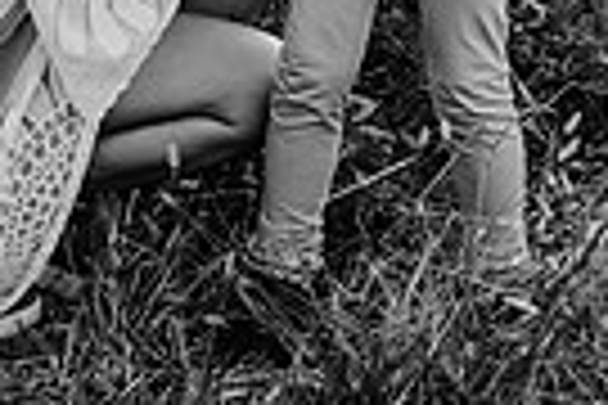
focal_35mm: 103
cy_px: -385
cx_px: 599
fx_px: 1739
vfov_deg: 12.0
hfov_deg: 19.3
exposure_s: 1/1250
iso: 250
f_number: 2.5
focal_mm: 24
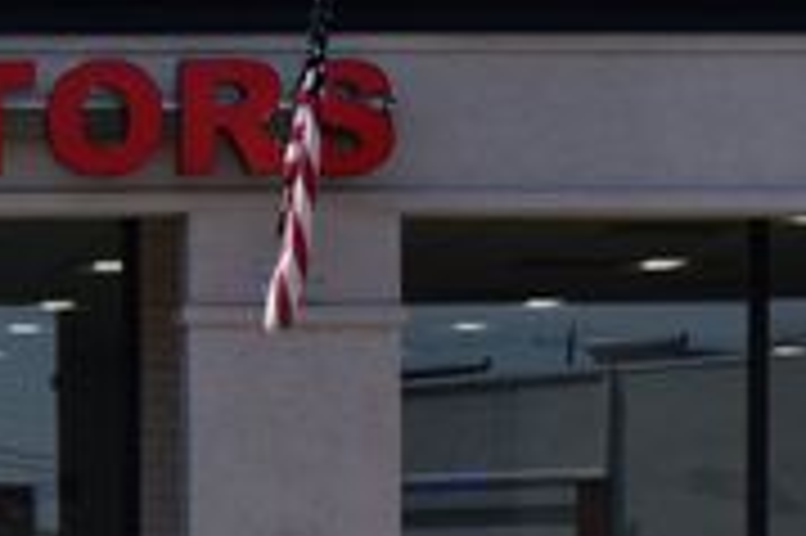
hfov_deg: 13.6
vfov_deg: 9.3
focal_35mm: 145
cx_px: -306
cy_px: 703
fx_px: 3239
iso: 250
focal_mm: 27
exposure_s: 1/500
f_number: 11
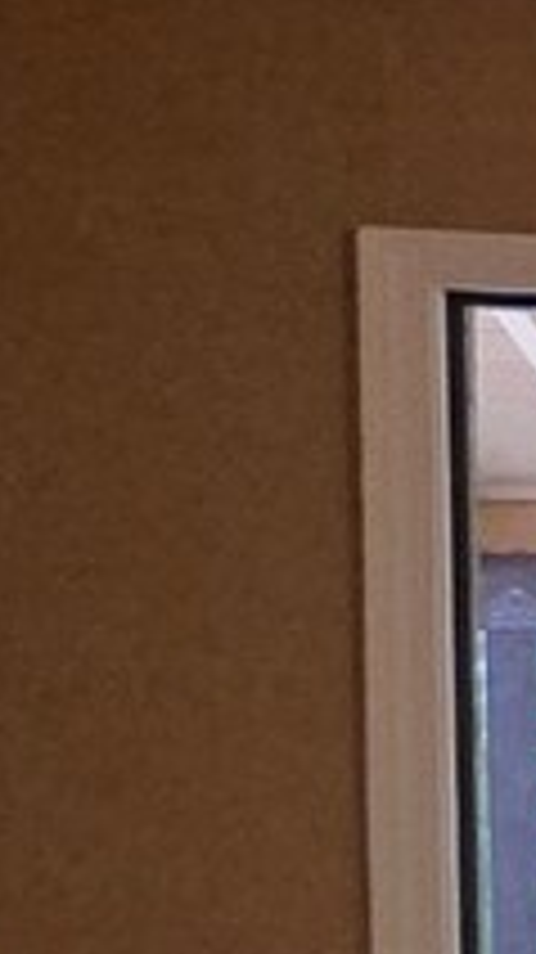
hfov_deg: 4.7
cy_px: 666
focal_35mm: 107
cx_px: 3482
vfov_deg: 19.9
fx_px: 2708
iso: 500
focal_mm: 2.2
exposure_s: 1/60
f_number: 2.2
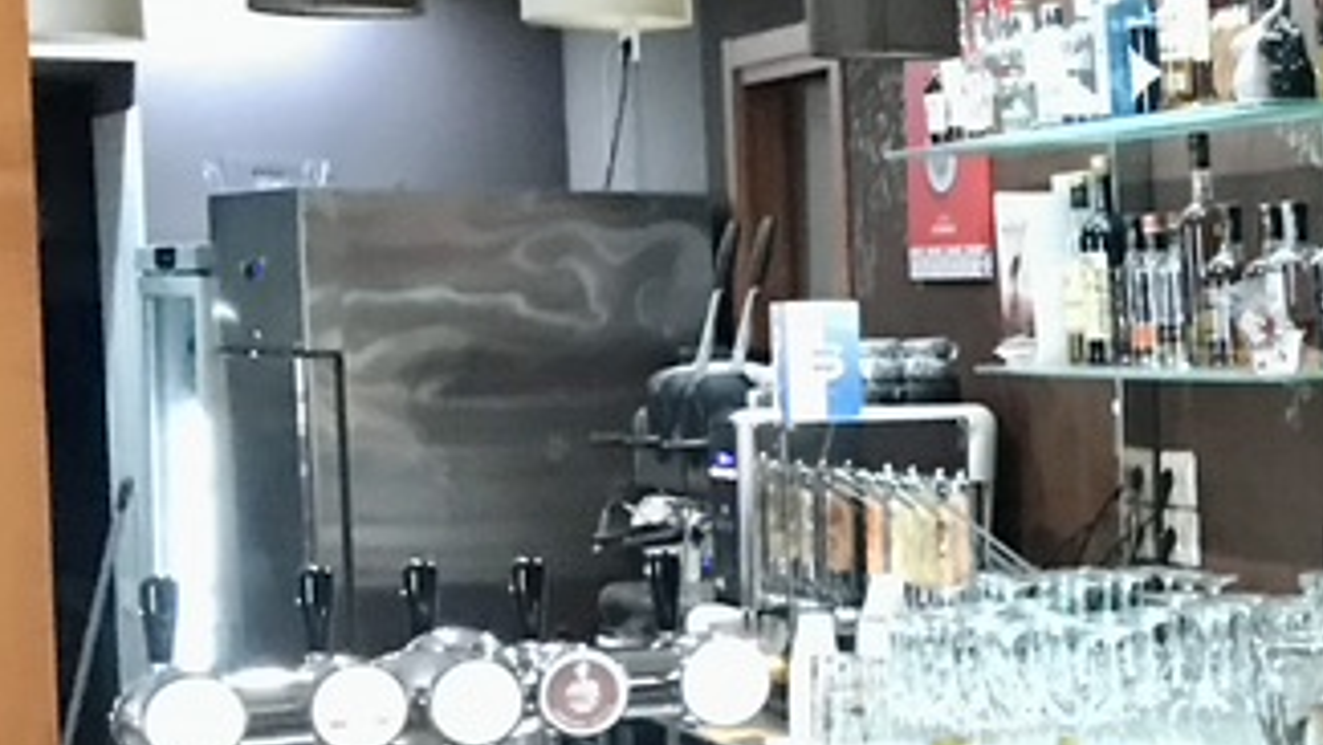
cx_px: 2039
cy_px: 444
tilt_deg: -2.2
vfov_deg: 12.6
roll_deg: +1.5
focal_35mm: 96
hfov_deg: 19.2
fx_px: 3369
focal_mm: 3.99
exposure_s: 1/13
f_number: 1.8
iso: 100
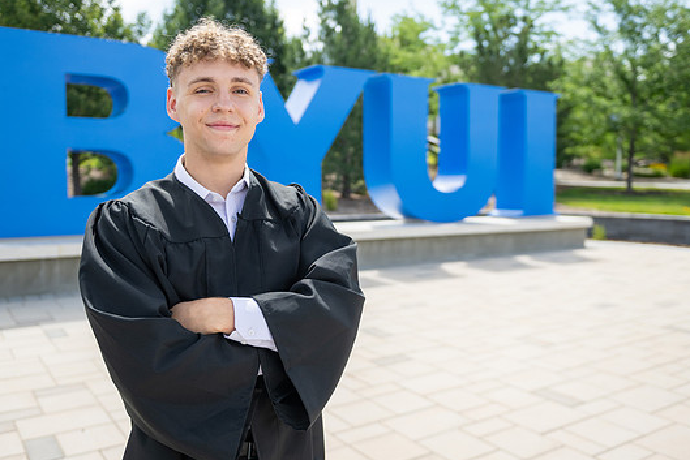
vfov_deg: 38.9
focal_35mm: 34
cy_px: 223
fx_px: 652
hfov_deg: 55.8
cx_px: 335
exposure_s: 1/1250
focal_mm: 31
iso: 100
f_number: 2.8
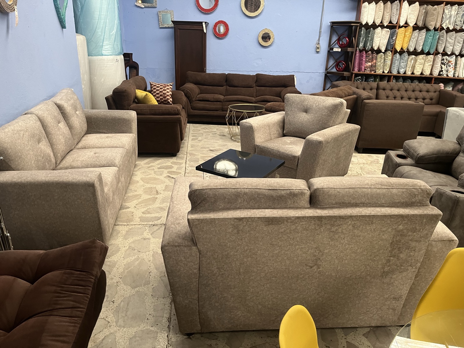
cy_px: 174
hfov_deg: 67.3
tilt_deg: -20.3
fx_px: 349
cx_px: 232
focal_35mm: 26
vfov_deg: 53.1
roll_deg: -2.2
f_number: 1.6
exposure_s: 1/60
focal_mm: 5.1
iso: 320
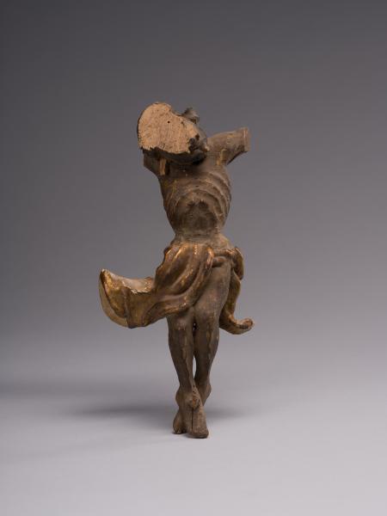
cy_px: 258
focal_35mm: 95
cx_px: 194
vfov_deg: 20.7
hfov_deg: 15.6
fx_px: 1416
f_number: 16
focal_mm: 120
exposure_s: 1/100
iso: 160
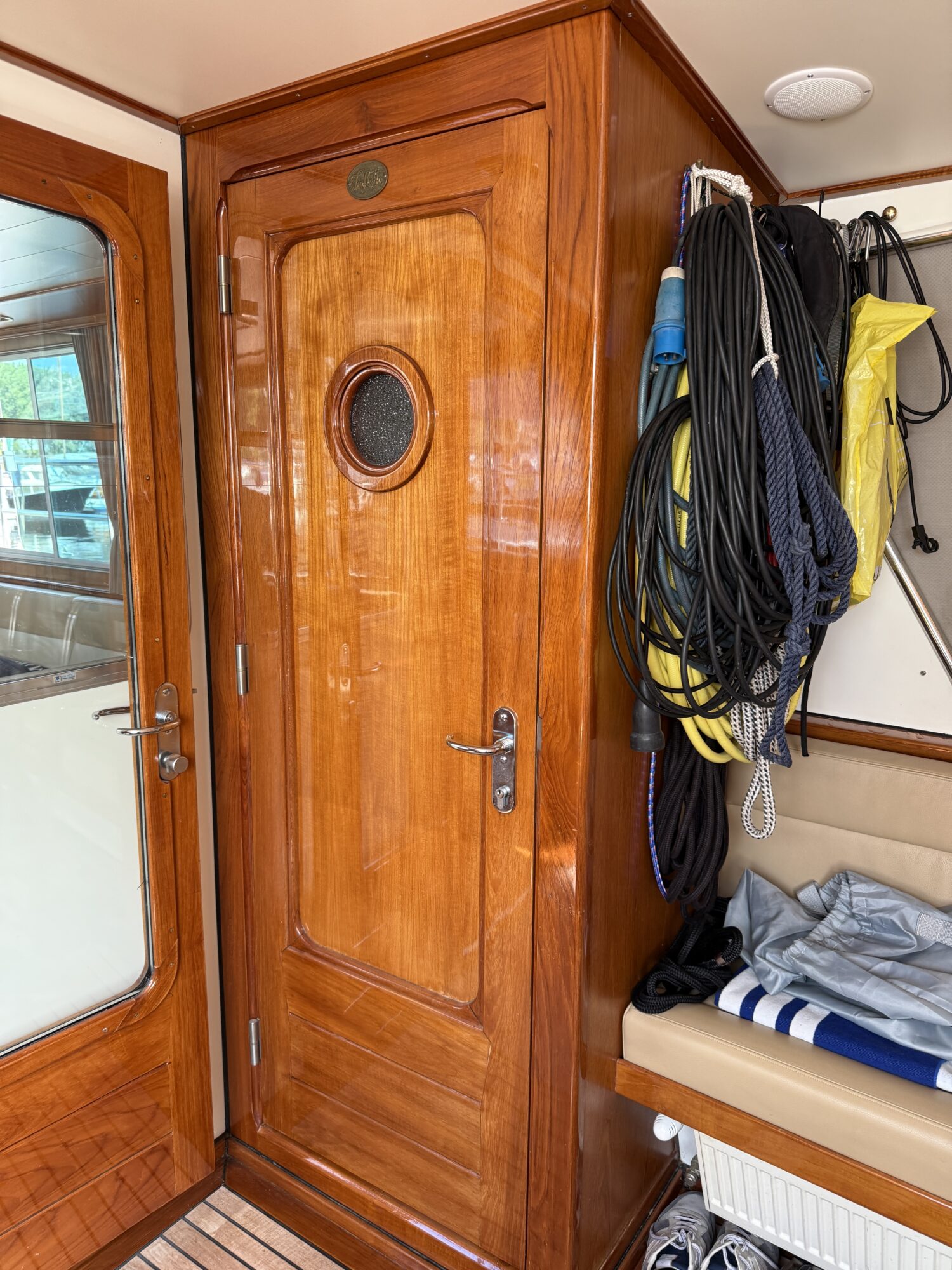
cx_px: 476
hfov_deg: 56.8
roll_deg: +0.2
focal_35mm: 24
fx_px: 880
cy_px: 635
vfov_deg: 71.6
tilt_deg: -8.7
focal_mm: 6.76
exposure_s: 1/121
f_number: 1.78
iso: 125
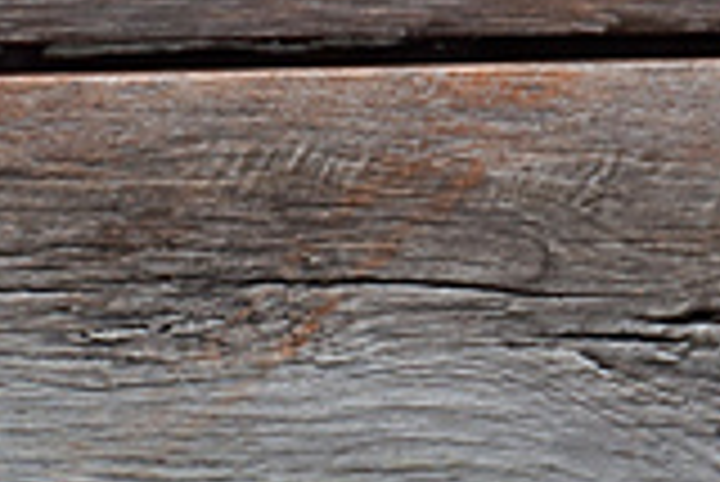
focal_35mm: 150
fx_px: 3003
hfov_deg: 13.6
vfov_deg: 9.1
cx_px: 500
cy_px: -43
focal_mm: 25
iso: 500
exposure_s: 1/160
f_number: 4
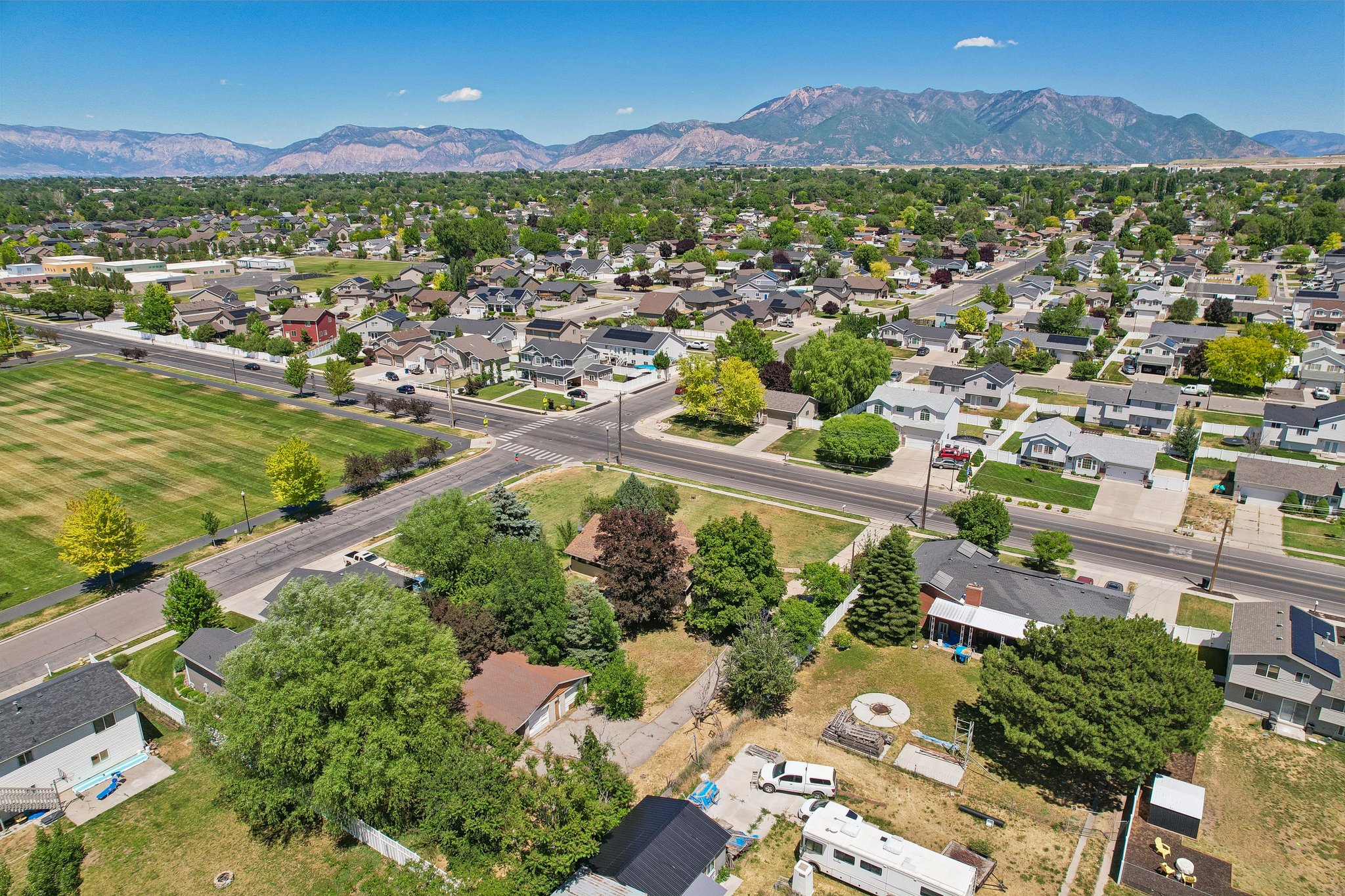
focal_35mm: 22
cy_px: 448
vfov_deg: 57.2
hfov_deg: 78.6
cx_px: 672
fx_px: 822
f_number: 2.8
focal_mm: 8.4
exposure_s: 1/90
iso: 110
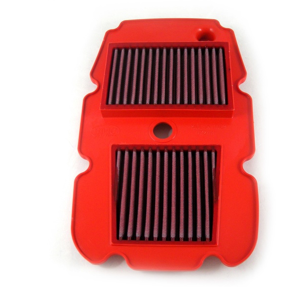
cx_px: 173
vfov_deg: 40.0
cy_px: 143
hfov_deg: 39.8
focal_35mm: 42
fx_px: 394
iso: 125
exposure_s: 1/55.5
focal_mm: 5.7
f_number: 2.8
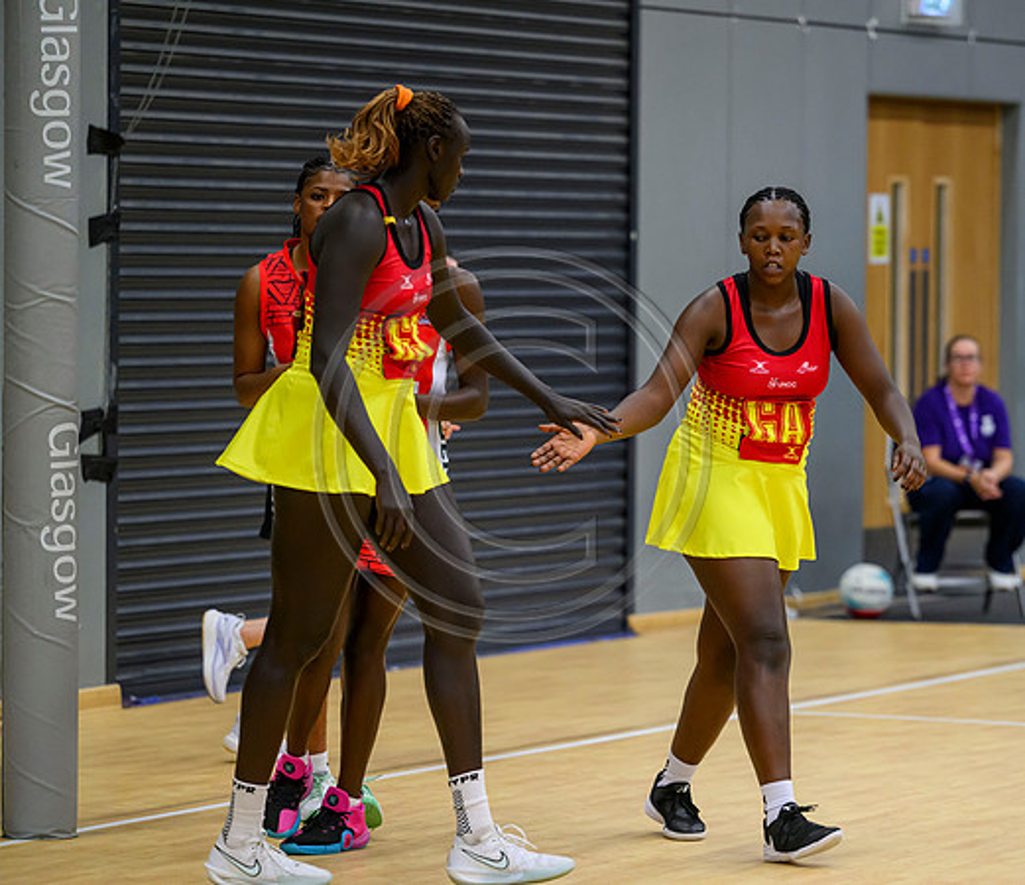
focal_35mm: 189
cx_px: 665
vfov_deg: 8.6
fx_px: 5905
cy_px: 442
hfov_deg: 9.9
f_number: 3.2
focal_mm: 160
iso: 4000
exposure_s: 1/1000
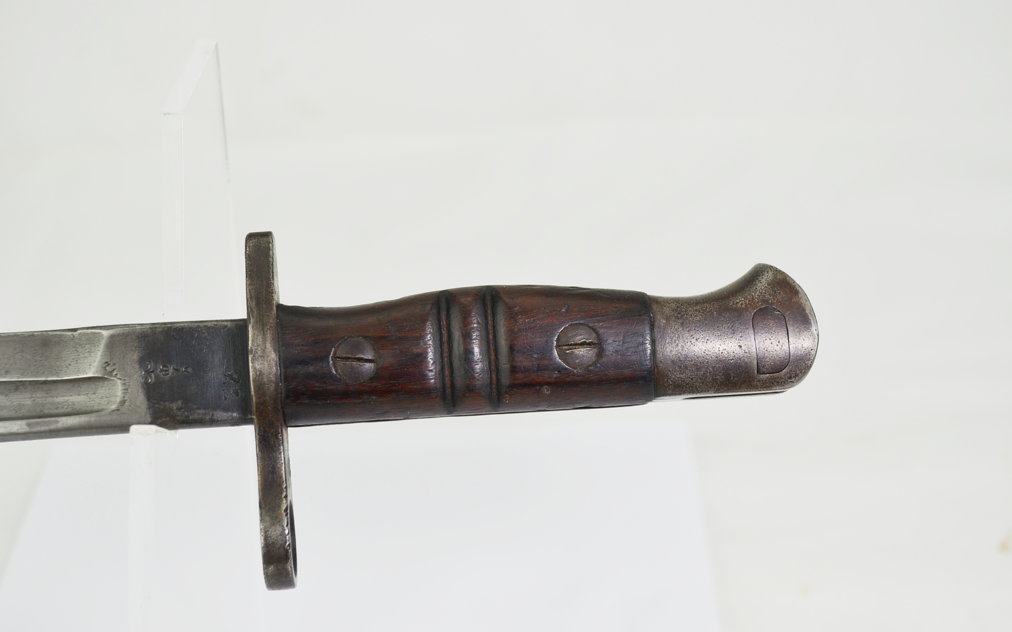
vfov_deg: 16.3
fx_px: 2206
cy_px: 321
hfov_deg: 25.8
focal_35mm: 80
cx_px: 509
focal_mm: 52
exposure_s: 1/160
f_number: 6.3
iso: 200
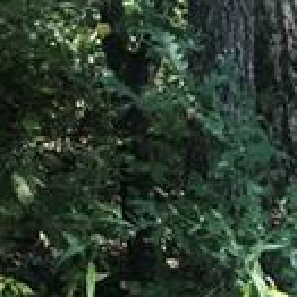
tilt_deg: -2.4
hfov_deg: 5.9
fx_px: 2873
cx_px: -129
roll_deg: +0.0
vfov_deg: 5.9
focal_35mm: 296
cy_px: -95
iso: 25
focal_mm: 6.6
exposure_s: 1/30
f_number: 2.8
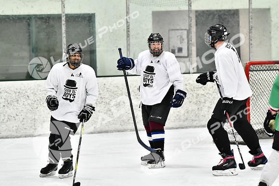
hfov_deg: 9.1
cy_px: 93
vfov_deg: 6.1
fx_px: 1744
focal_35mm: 225
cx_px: 140
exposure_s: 1/1250
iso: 5000
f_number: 2.8
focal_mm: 150
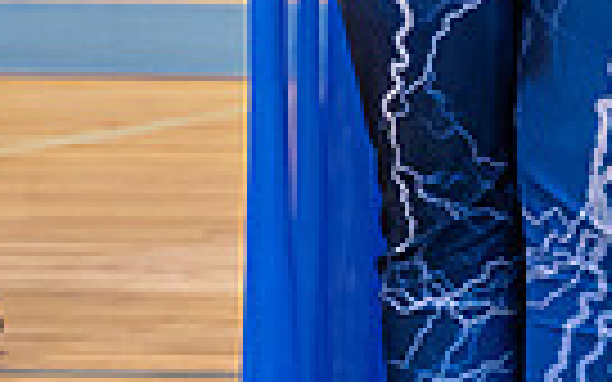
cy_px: -938
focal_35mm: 999
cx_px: 365
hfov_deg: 2.1
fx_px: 16662
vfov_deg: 1.3
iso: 1600
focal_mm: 135
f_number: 5
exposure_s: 1/100
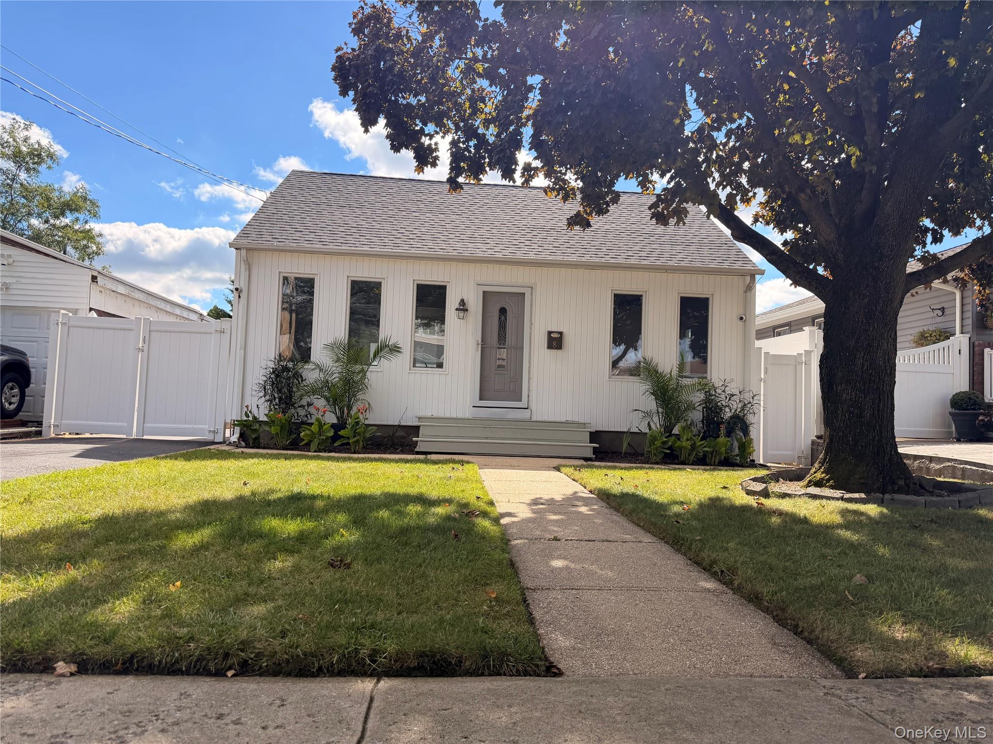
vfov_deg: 56.8
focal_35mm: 24
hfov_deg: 71.6
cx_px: 496
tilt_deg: +1.6
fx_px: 688
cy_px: 372
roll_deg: -1.9
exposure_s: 1/3279
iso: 100
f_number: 1.78
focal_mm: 6.76
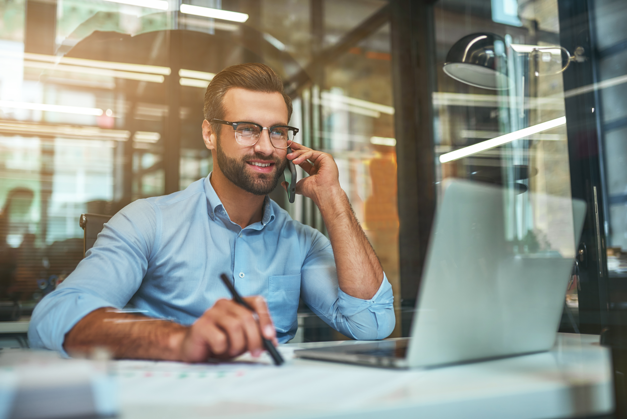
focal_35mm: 35
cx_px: 314
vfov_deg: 37.9
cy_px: 210
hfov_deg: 54.4
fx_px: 610
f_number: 1.8
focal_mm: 35
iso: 320
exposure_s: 1/160
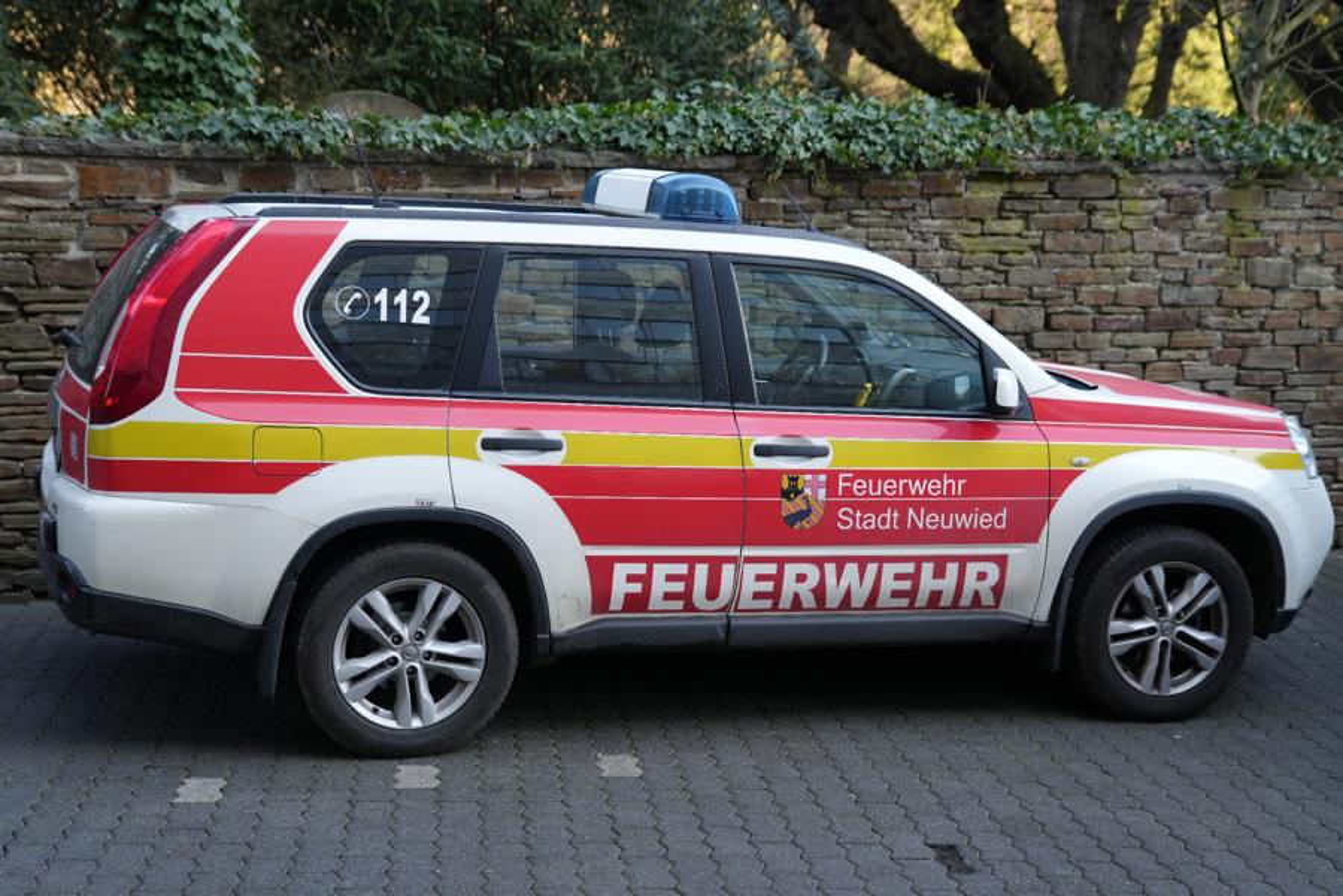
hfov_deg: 38.9
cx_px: 672
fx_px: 1902
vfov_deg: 26.5
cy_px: 448
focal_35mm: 51
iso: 200
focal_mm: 51
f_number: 4
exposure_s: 1/160
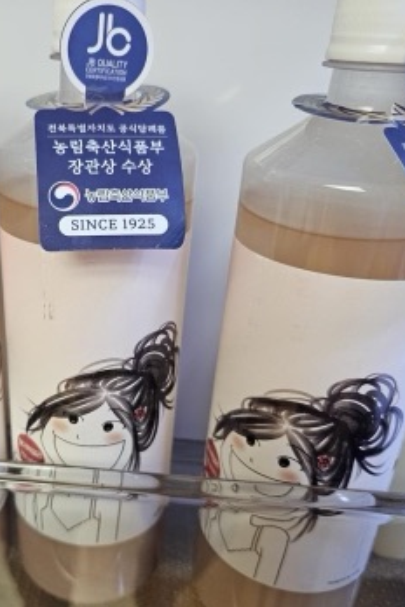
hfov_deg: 38.9
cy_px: 321
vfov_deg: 57.2
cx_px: 101
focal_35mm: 33
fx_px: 557
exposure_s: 1/120
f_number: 1.7
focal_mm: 6.3
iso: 500
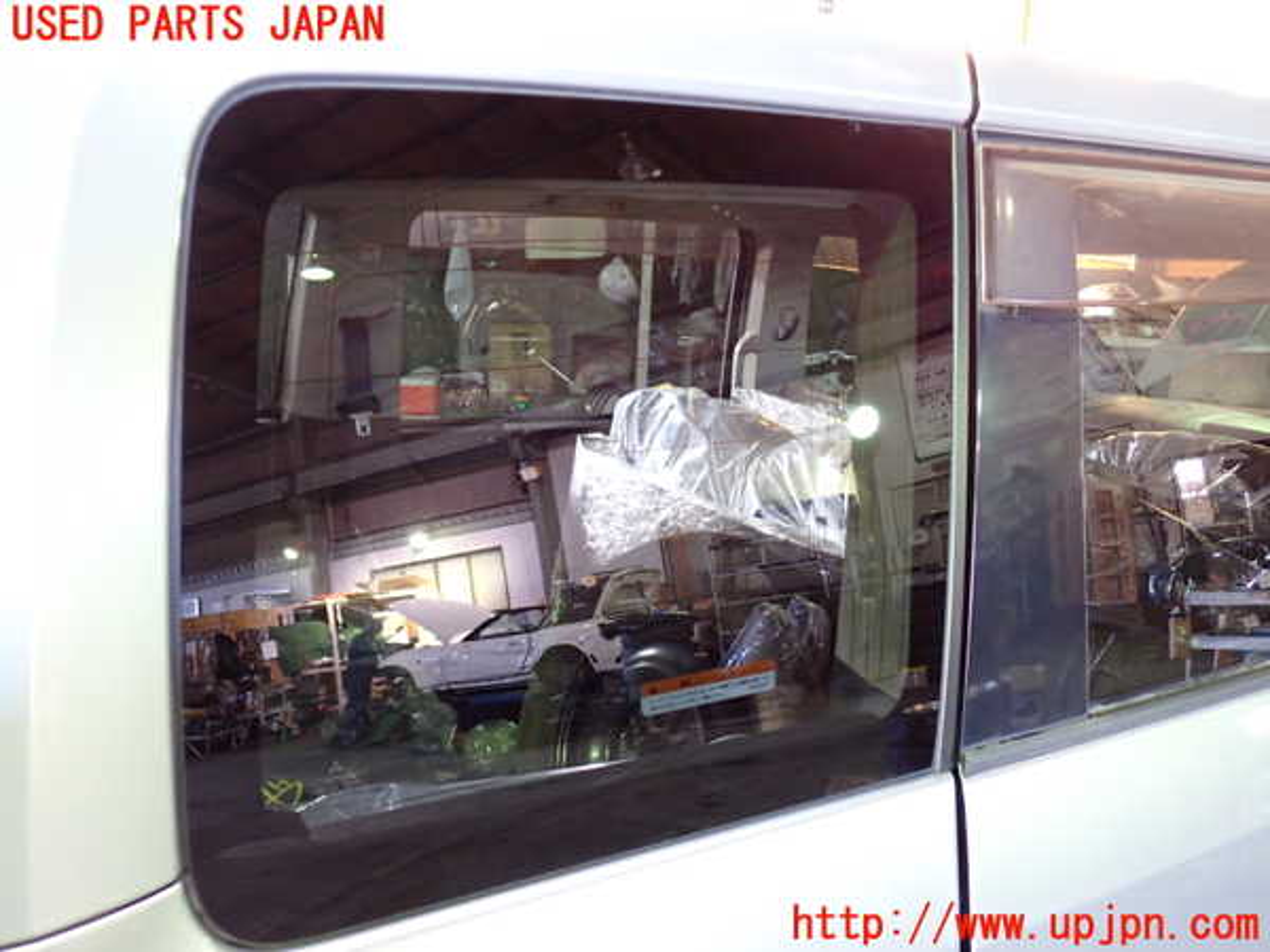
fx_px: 1101
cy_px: 476
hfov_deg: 60.0
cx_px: 635
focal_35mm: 30
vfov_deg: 46.8
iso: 800
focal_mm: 5.4
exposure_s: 1/30
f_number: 2.3
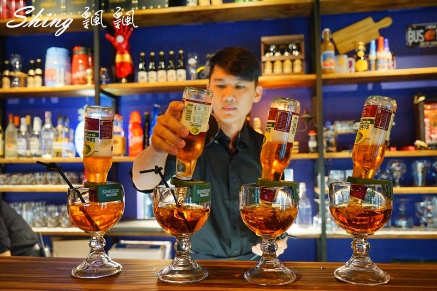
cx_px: 218
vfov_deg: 43.6
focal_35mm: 30
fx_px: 364
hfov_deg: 61.9
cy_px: 146
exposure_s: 1/60
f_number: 4
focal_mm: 30
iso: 4000
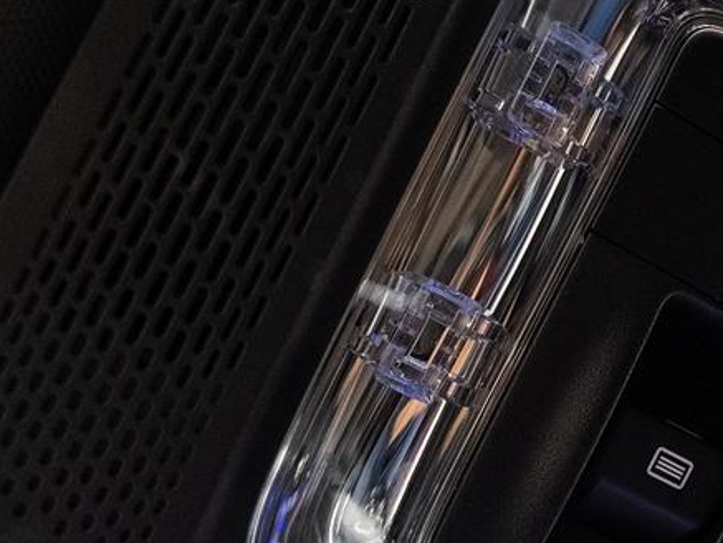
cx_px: 736
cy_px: 324
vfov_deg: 19.4
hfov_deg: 24.4
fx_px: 1588
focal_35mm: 76
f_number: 2.8
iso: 1600
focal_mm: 24
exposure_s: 1/50
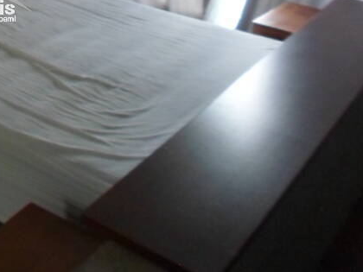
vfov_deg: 22.4
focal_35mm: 61
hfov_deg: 27.6
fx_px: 640
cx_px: -79
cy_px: -44
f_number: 2.5
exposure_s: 1/30
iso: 160
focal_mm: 4.5
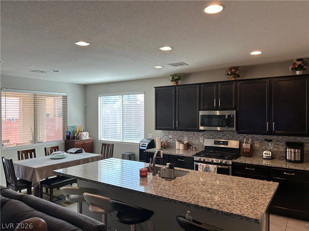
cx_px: 154
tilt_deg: +1.6
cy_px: 116
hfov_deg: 67.3
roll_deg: -2.5
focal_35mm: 26
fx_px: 232
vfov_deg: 53.1
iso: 40
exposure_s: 1/120
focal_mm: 5.7
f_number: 1.5
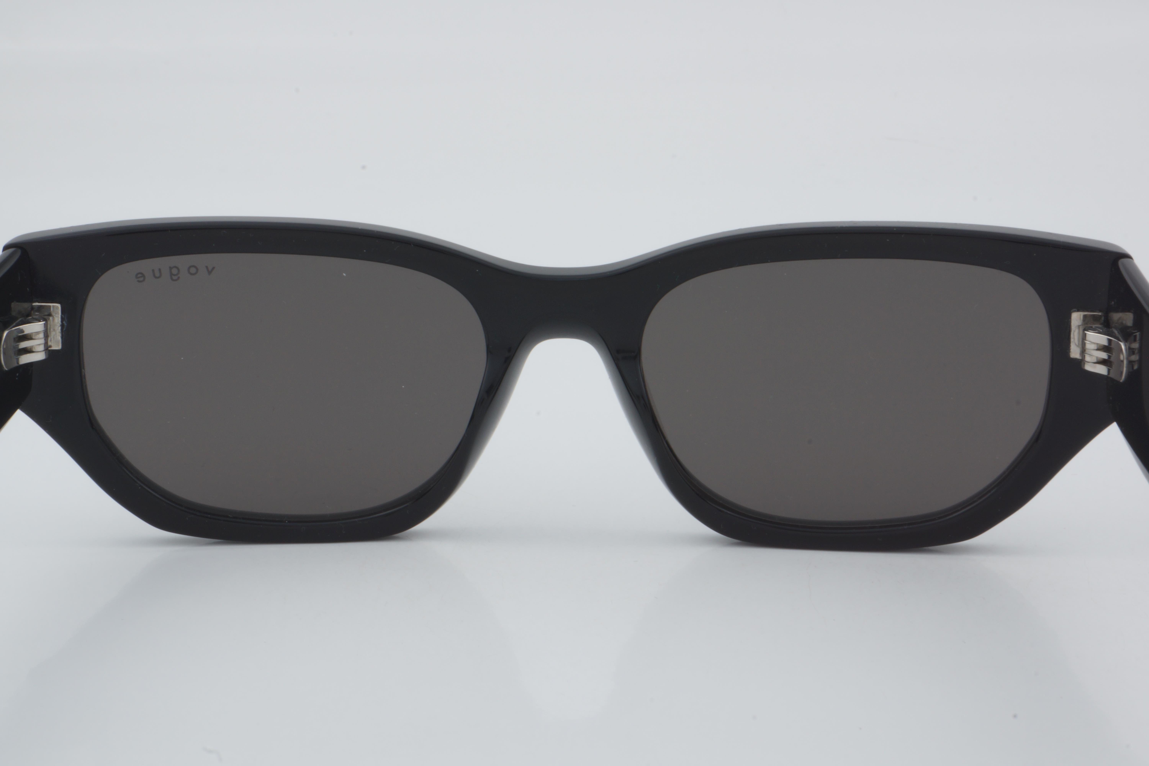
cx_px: 574
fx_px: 2394
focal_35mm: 75
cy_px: 383
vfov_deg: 18.2
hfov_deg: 27.0
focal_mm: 50
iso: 100
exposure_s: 1/3
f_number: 32
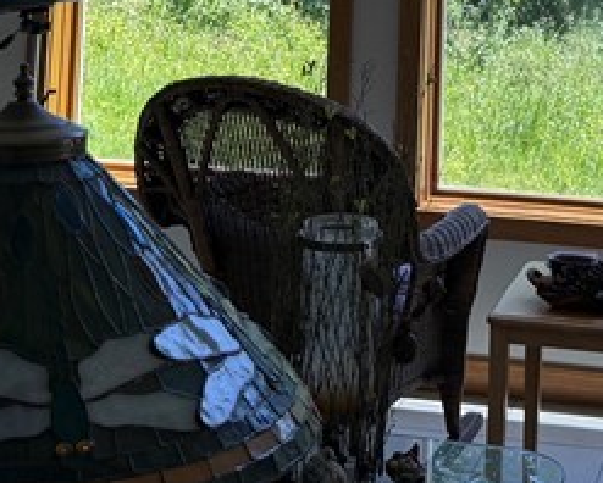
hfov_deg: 19.6
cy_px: -329
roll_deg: -1.8
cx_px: 447
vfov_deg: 14.4
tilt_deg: +4.3
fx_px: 1732
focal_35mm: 97
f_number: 1.78
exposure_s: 1/757
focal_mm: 6.76
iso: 100
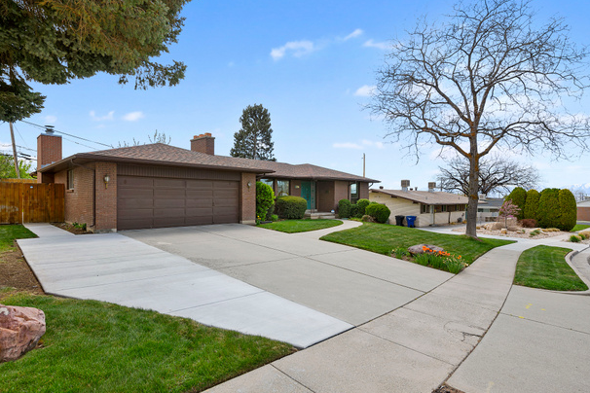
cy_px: 204
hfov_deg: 86.9
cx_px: 297
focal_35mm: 19
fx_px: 311
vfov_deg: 64.5
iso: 200
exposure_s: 1/200
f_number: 9
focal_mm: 18
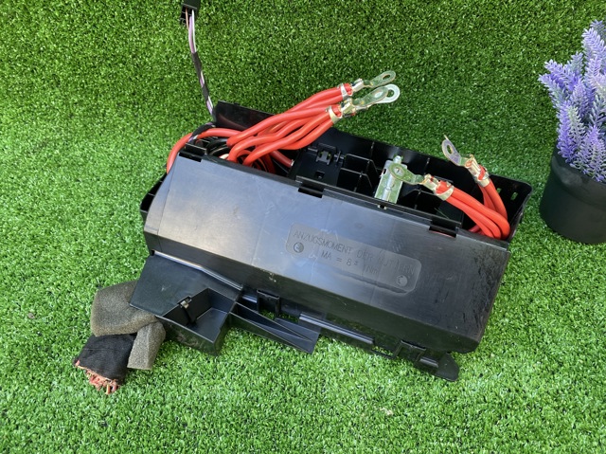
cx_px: 303
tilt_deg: -50.3
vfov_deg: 53.0
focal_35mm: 26
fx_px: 455
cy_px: 227
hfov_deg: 67.3
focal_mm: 4.25
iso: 125
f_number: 1.8
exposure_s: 1/115
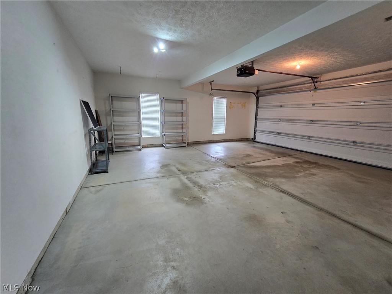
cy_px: 147
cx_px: 196
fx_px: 147
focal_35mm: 13
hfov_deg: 106.2
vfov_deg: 89.9
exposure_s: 1/60
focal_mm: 2.2
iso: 160
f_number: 2.2
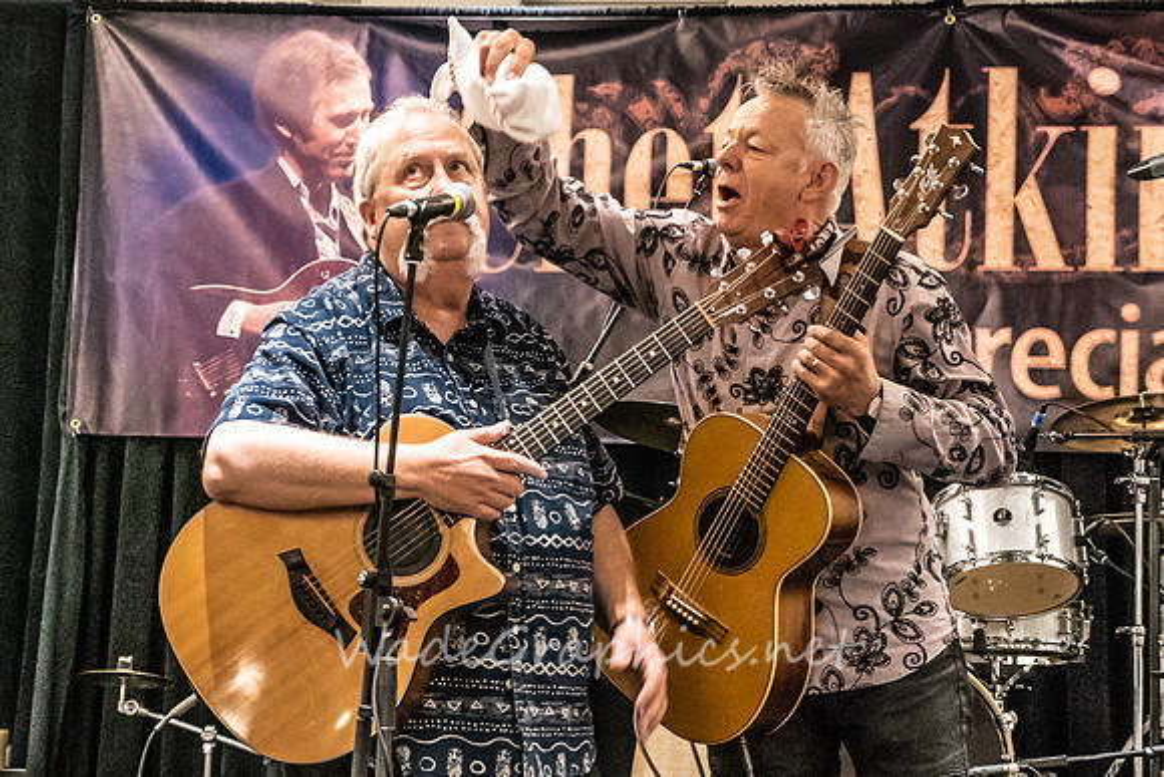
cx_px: 546
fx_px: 3361
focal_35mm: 104
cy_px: 454
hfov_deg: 19.6
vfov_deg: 13.2
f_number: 5.6
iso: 16000
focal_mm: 61
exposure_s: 1/200
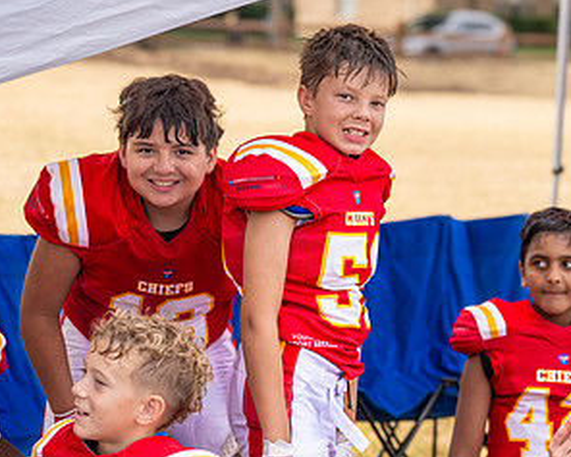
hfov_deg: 13.8
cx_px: 381
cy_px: 208
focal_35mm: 139
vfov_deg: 11.1
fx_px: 2350
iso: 160
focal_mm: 70
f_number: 2.8
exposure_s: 1/1600
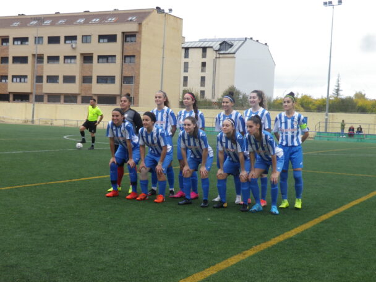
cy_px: 141
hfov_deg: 36.2
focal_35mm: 53
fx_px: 576
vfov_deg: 27.5
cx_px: 188
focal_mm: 9.5
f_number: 4.4
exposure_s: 1/60
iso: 80
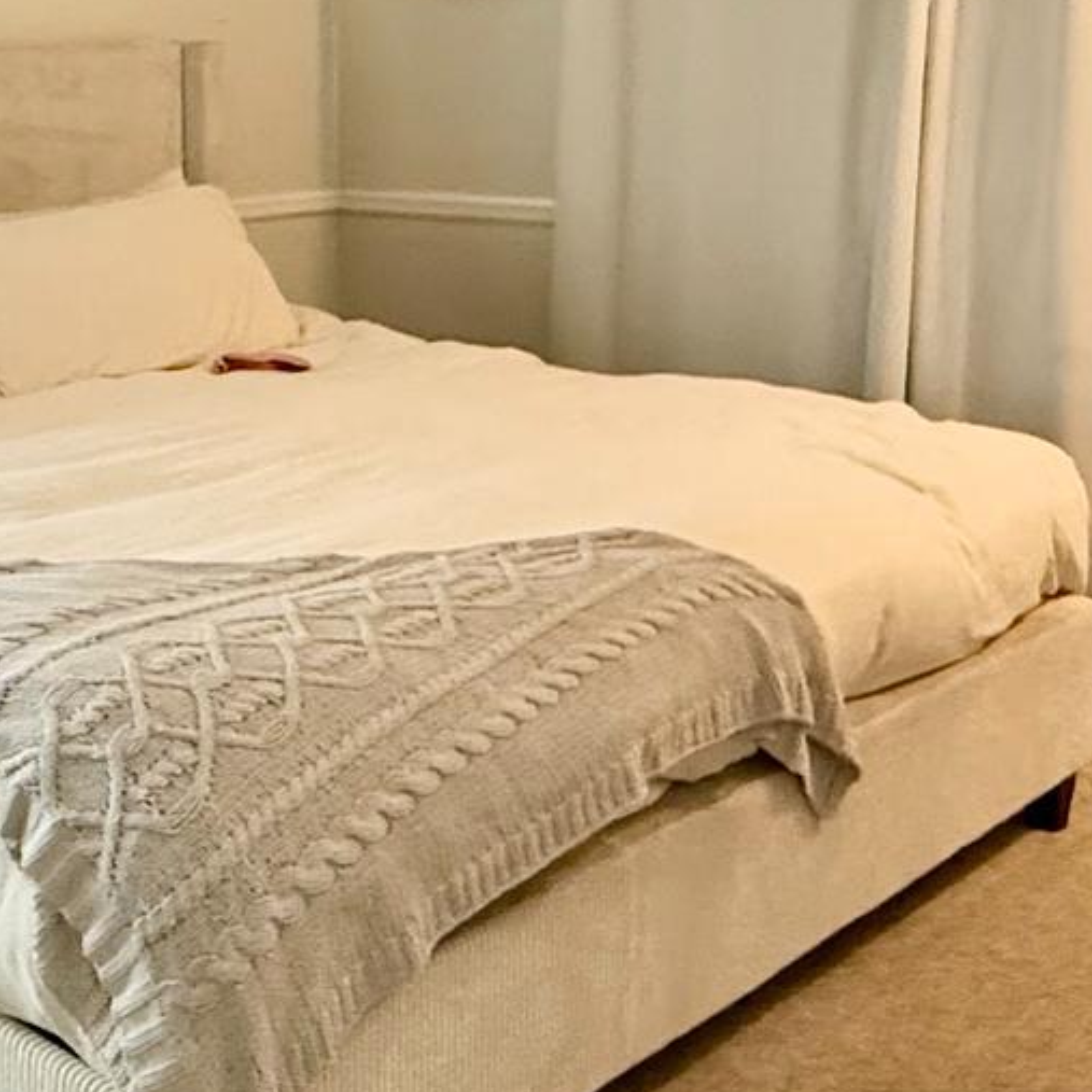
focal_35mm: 50
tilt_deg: -9.5
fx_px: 1785
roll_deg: +1.9
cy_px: 330
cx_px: 58
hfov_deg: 32.0
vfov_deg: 33.6
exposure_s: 1/60
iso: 500
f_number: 2.2
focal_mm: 2.22
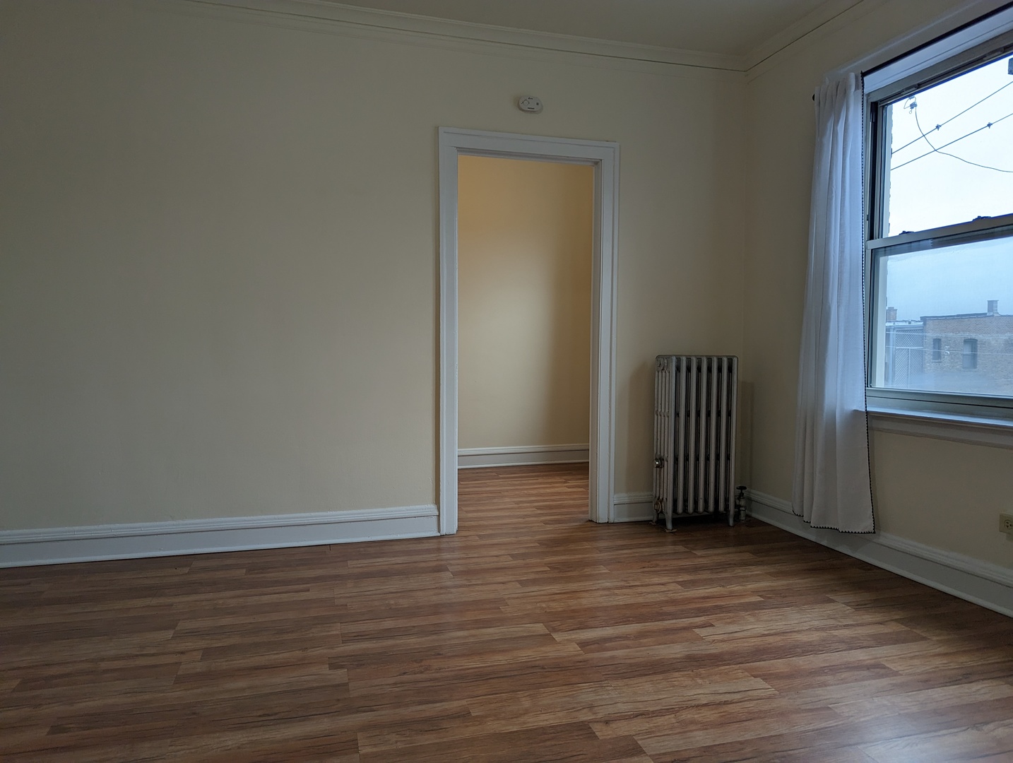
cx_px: 506
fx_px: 703
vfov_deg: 56.9
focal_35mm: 24
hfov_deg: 71.5
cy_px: 382
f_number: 1.85
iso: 45
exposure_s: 1/207
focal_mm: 6.81
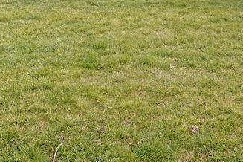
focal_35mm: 49
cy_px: -68
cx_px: 152
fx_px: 331
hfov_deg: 40.1
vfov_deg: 23.2
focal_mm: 16
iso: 100
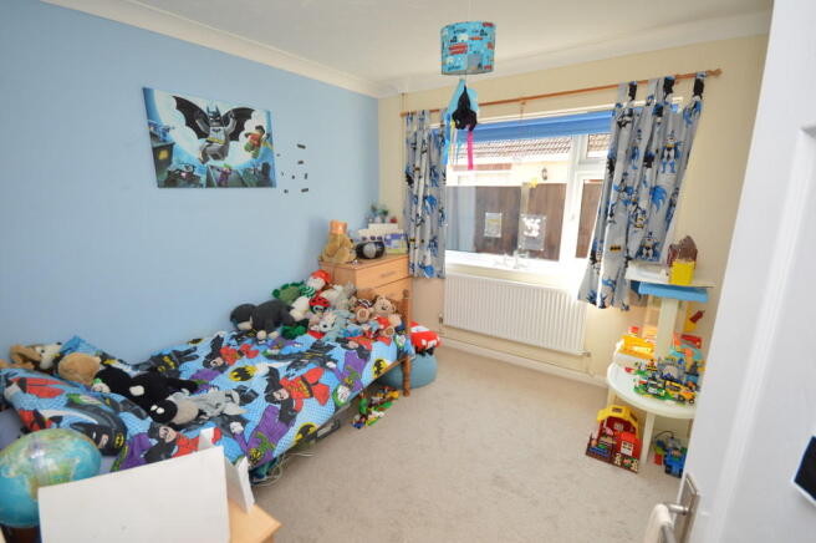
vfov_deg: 77.2
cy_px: 272
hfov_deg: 100.4
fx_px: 340
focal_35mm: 15
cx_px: 408
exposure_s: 1/100
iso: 400
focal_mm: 10
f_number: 5
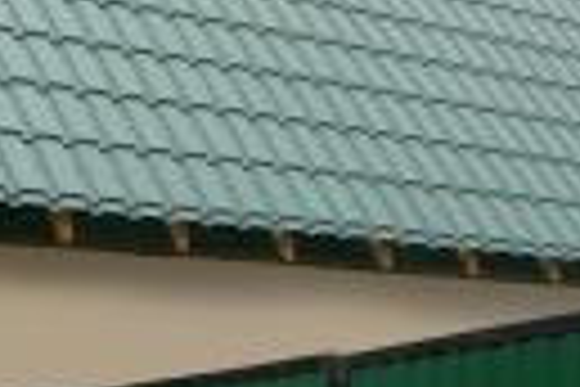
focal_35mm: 99
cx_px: -45
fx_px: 1591
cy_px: 284
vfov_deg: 13.8
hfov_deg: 19.8
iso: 250
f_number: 5.6
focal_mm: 19
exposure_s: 1/100
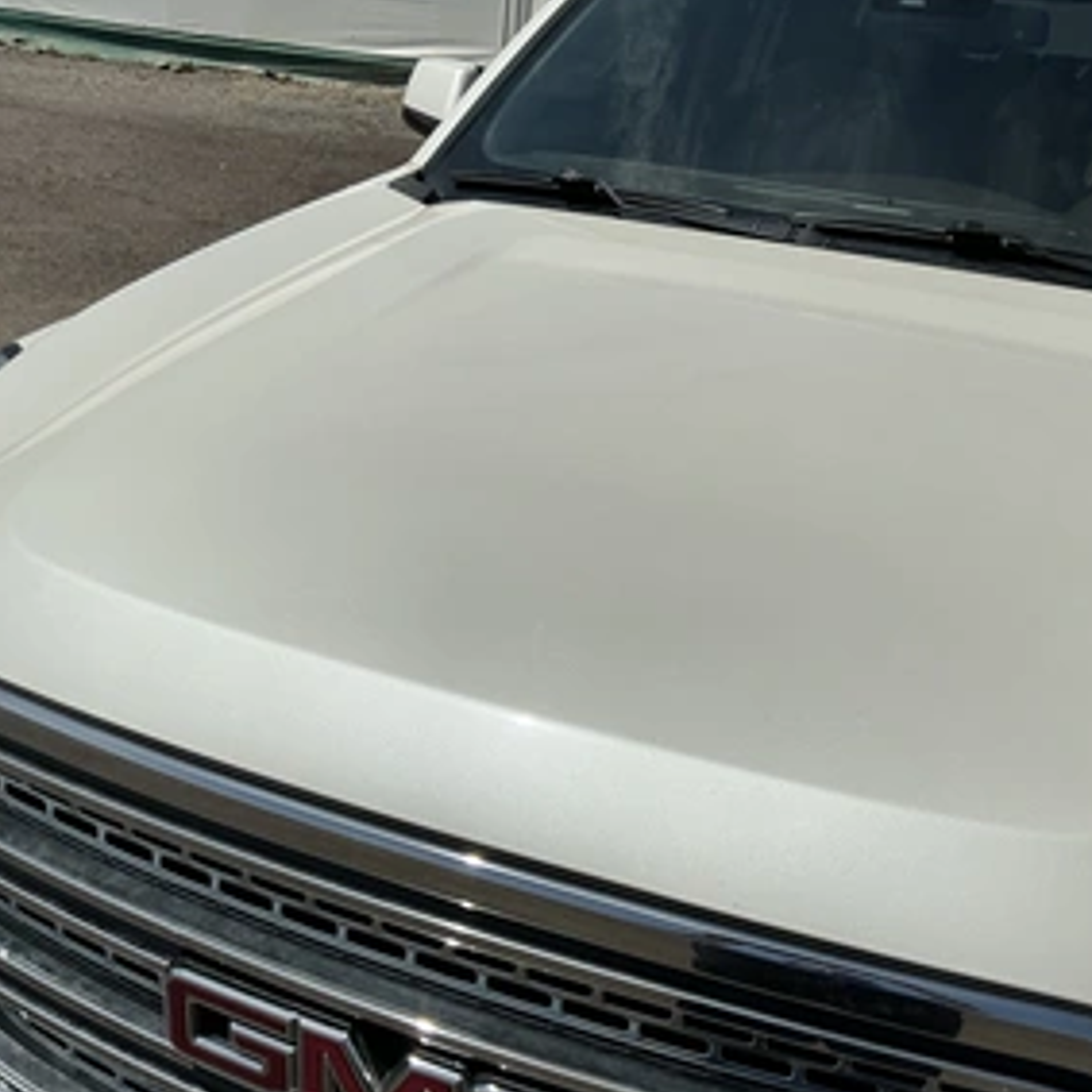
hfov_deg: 46.6
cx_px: 718
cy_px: 529
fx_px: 1249
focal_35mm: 35
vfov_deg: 47.2
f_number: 1.8
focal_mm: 3
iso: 25
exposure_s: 1/8621
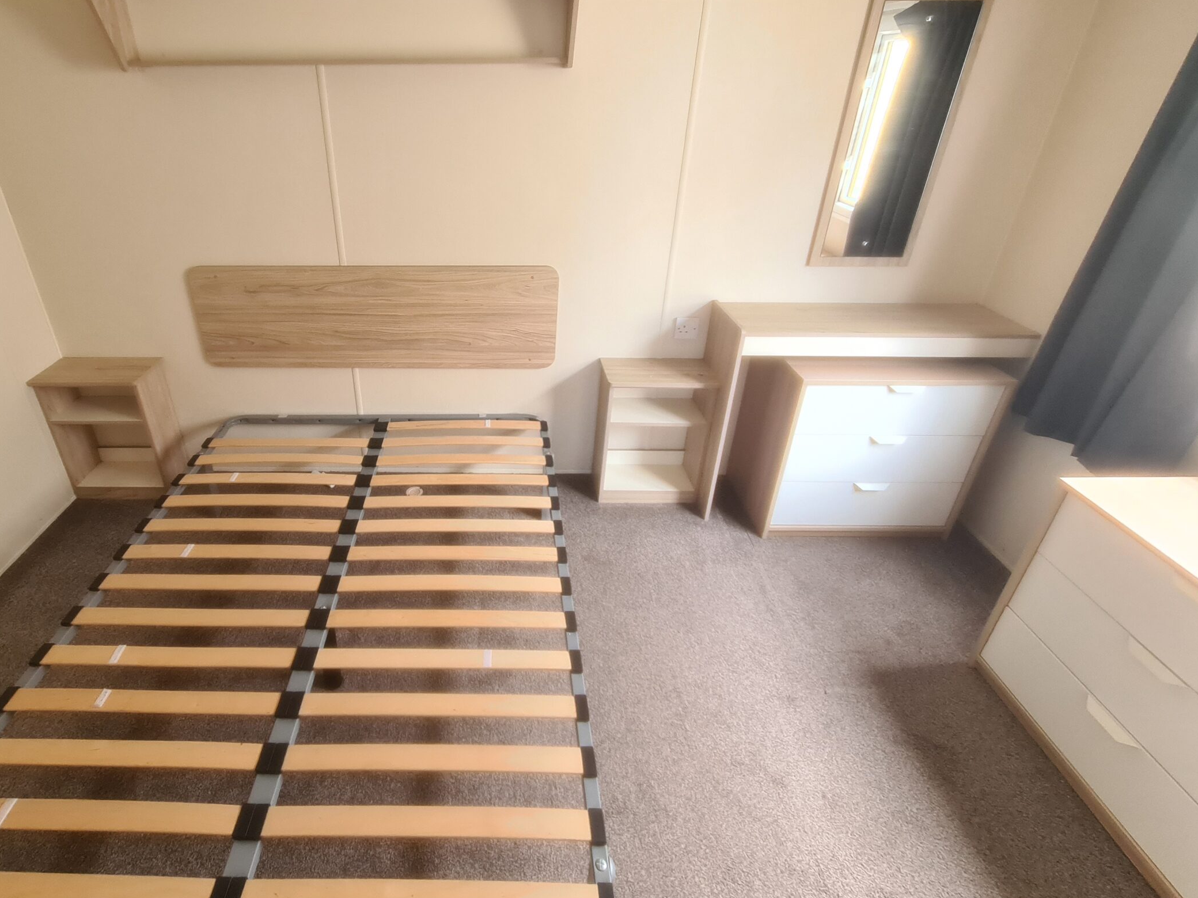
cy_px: 371
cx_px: 477
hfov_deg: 93.2
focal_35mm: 16
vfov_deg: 77.4
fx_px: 554
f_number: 2.2
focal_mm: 2.2
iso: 250
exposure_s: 1/50
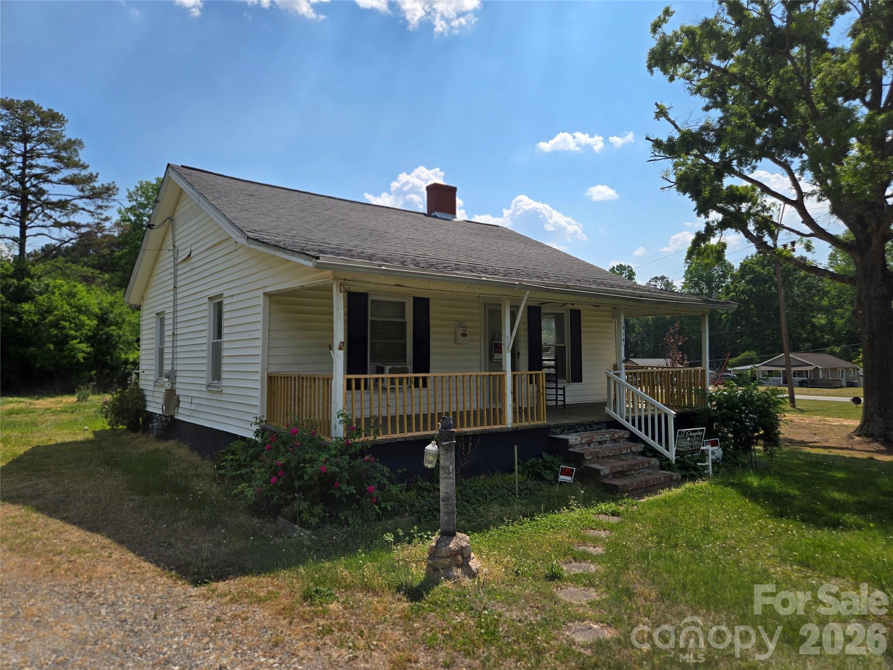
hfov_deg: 73.9
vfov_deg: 58.9
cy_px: 335
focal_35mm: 23
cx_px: 446
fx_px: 593
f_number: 1.8
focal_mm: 5.4
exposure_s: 1/2921
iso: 32
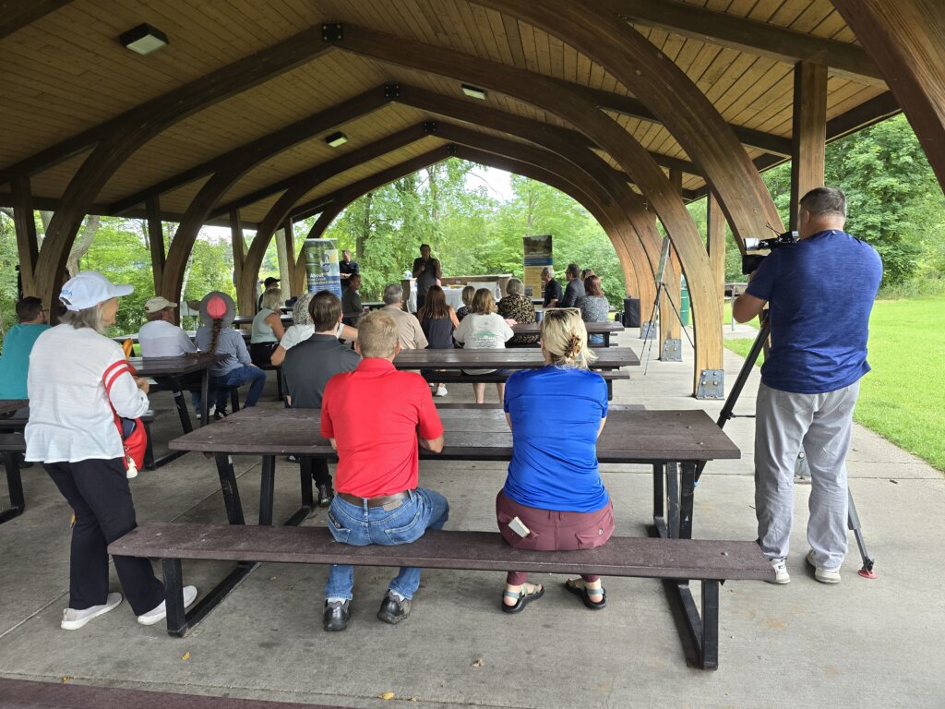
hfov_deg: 73.9
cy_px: 354
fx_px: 628
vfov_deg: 58.9
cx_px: 472
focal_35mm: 23
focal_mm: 6.3
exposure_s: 1/180
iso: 160
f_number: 1.7
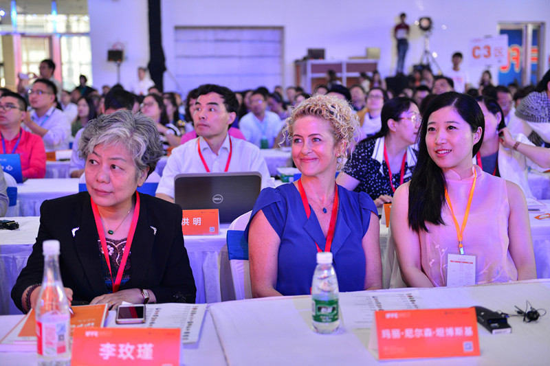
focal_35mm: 50
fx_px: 764
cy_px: 183
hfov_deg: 39.6
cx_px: 275
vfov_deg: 27.0
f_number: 2.8
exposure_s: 1/60
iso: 1000
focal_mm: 50
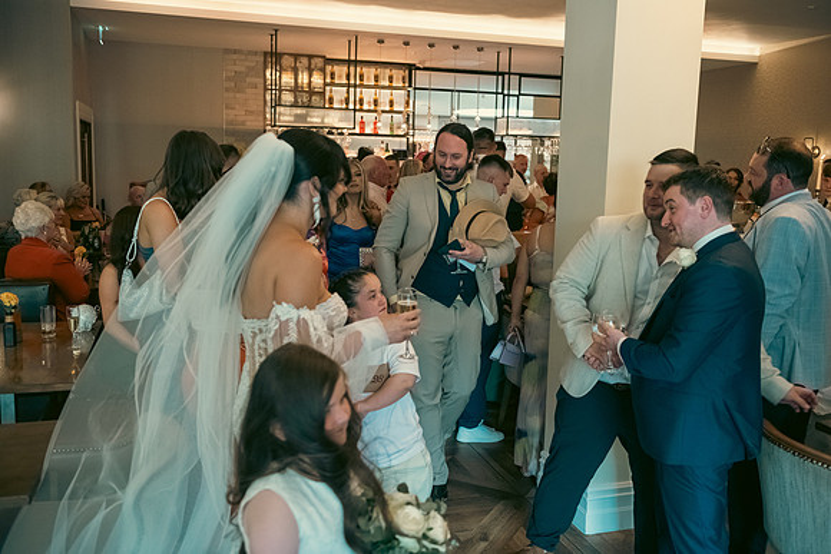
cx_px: 416
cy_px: 277
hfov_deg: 55.8
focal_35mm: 34
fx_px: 785
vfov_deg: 38.9
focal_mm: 34
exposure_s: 1/160
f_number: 3.5
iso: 2000
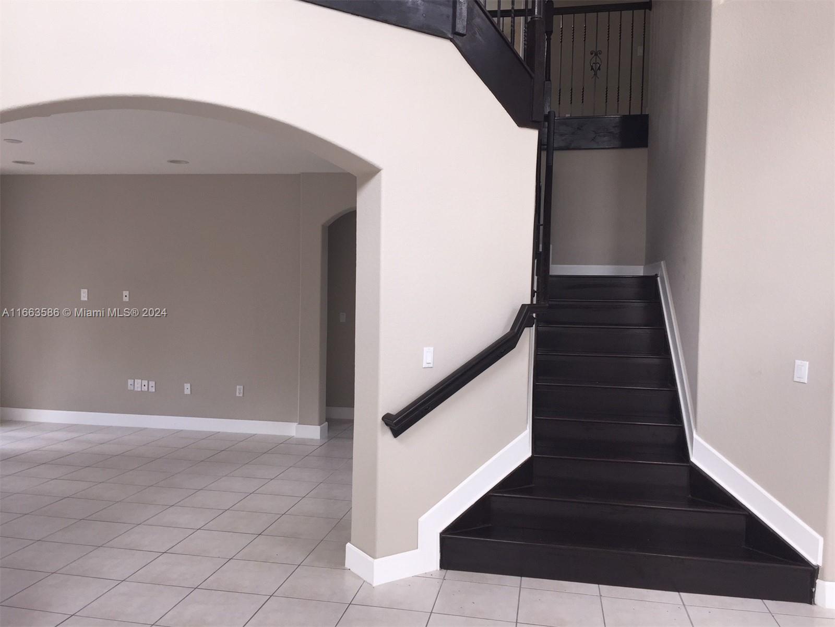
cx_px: 418
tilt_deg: -2.1
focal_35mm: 29
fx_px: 700
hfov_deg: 61.7
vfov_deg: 48.2
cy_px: 314
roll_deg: -1.6
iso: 32
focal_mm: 4.15
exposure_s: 1/60
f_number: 2.2
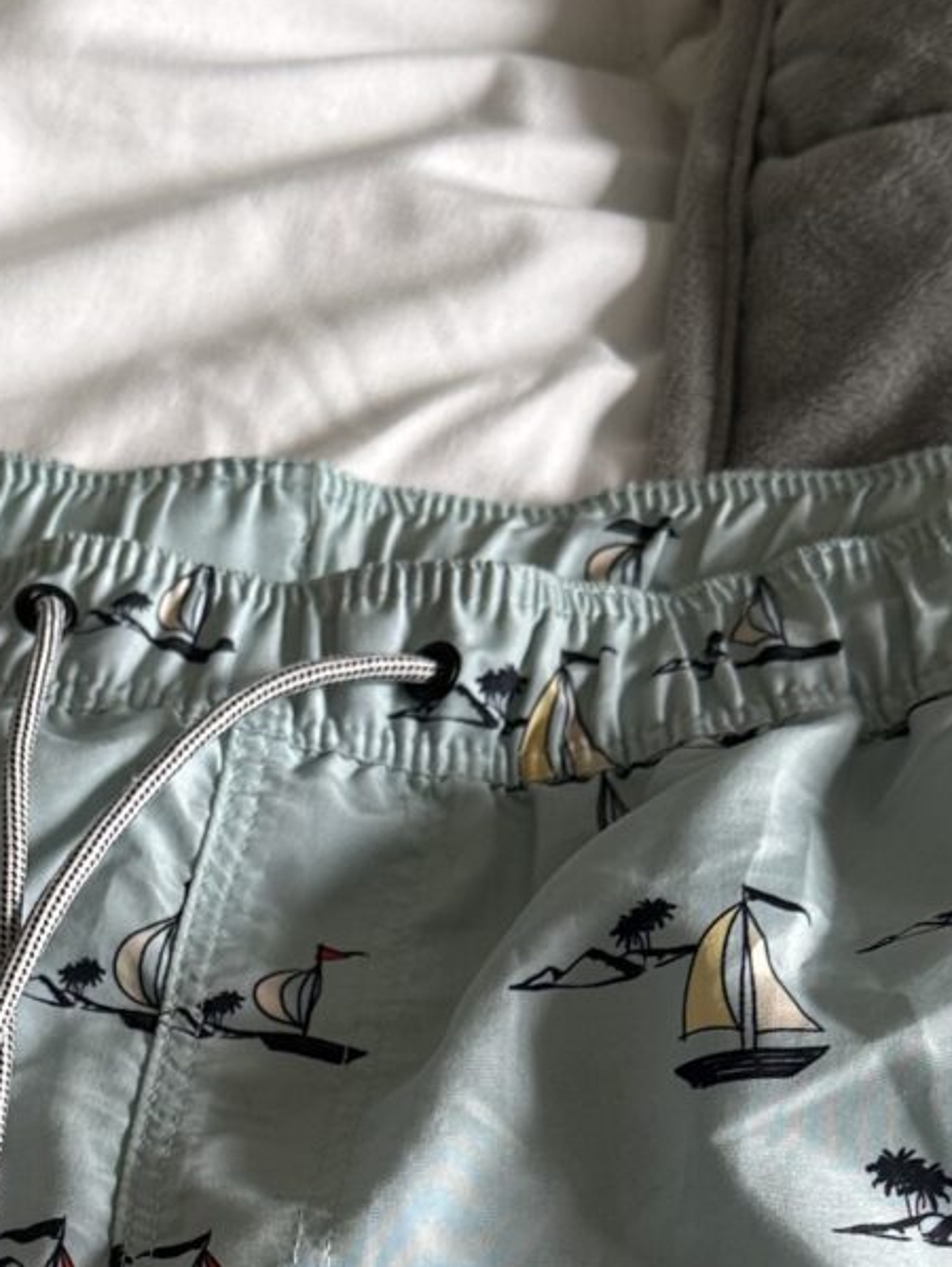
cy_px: 1443
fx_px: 3004
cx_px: 209
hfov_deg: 17.9
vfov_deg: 22.3
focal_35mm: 82
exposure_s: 1/121
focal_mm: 6.86
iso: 100
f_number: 1.78
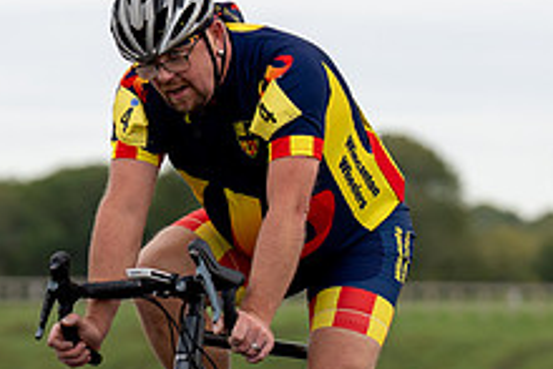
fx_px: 7778
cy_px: 283
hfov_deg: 4.1
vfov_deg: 2.7
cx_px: 182
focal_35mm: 506
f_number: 4.5
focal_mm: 164
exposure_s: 1/800
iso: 250
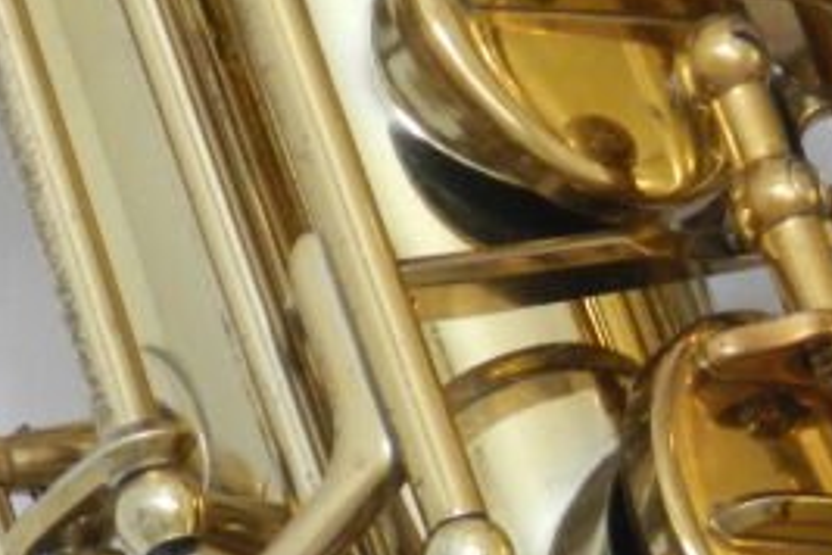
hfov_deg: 2.8
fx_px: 17170
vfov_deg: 1.8
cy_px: 804
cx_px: 832
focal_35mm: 743
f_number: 5.5
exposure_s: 1/30
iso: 400
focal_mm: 34
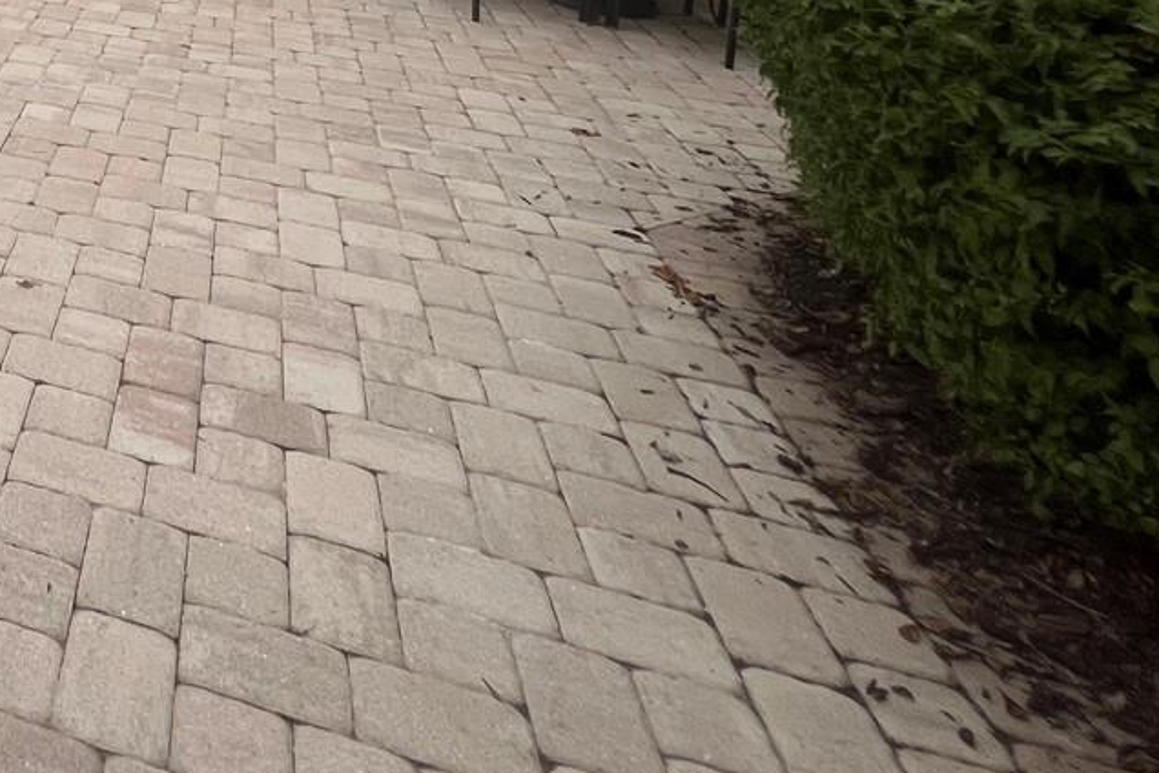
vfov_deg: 29.2
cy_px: -294
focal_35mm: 34
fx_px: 1095
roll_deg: -2.4
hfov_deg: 41.2
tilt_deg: -3.0
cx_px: -186
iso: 32
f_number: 1.8
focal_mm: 1.57
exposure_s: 1/350
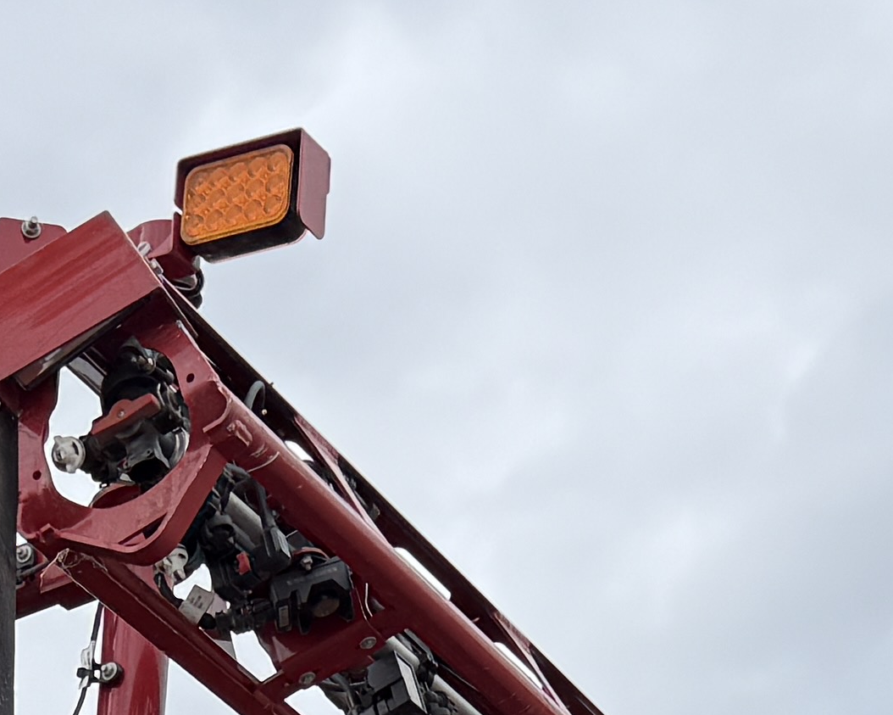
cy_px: 1667
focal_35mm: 127
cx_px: -160
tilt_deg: +9.6
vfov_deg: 10.6
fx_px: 3356
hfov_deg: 14.7
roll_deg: -0.4
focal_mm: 6.76
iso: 80
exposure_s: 1/2703
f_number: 1.78
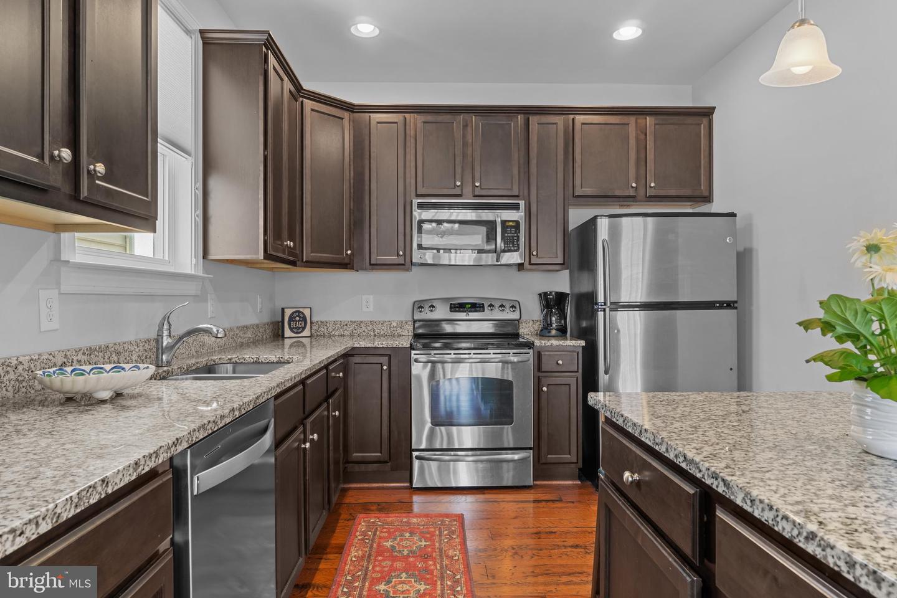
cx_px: 448
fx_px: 542
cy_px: 299
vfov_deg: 57.8
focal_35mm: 22
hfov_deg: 79.2
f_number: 7.1
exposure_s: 2.5
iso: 200
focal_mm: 14.5
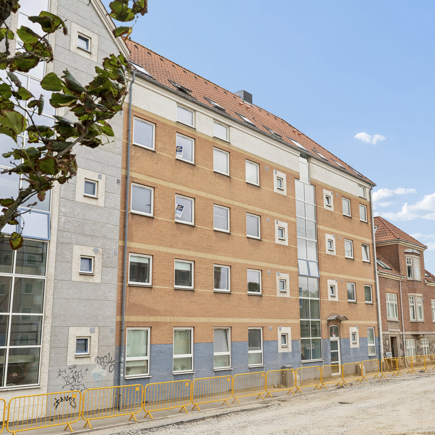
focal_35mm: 39
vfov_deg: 42.8
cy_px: 220
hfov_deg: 42.4
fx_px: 554
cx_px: 283
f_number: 10
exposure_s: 1/250
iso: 400
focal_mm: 30
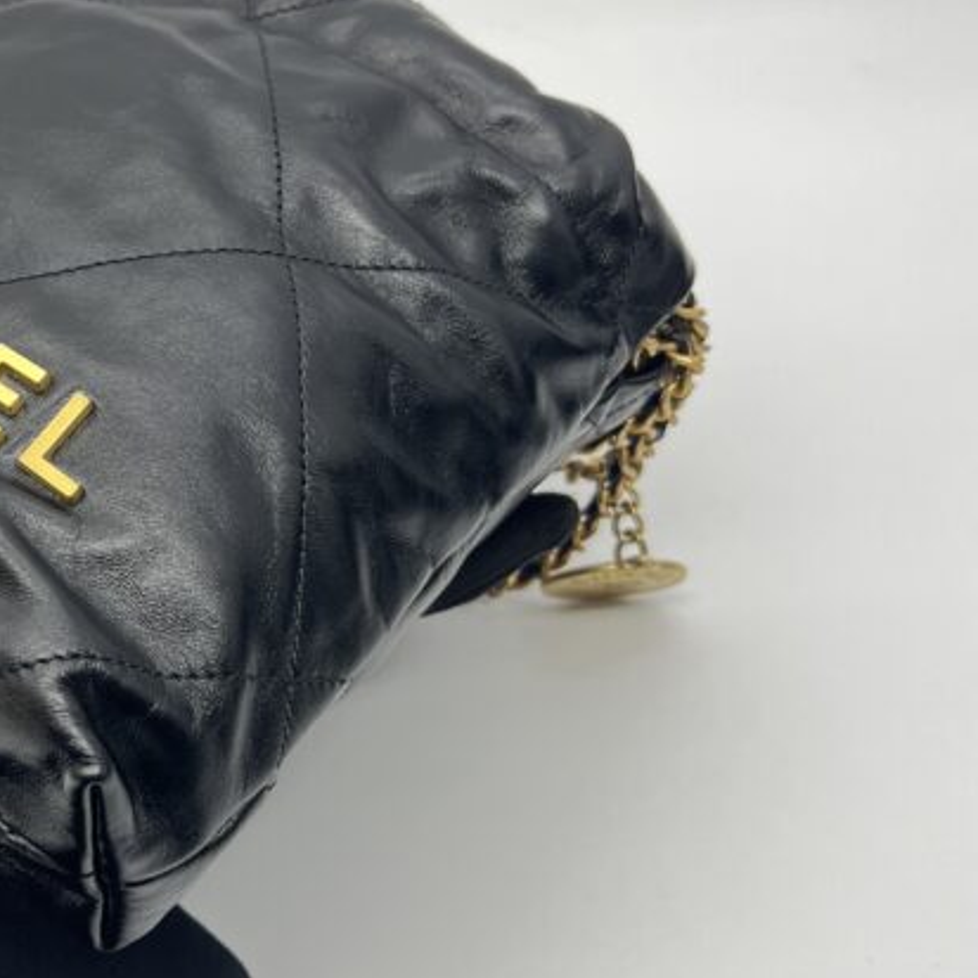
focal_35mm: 57
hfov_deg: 28.9
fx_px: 1822
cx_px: 107
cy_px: 511
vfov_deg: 30.0
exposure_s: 1/100
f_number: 1.5
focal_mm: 5.7
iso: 50
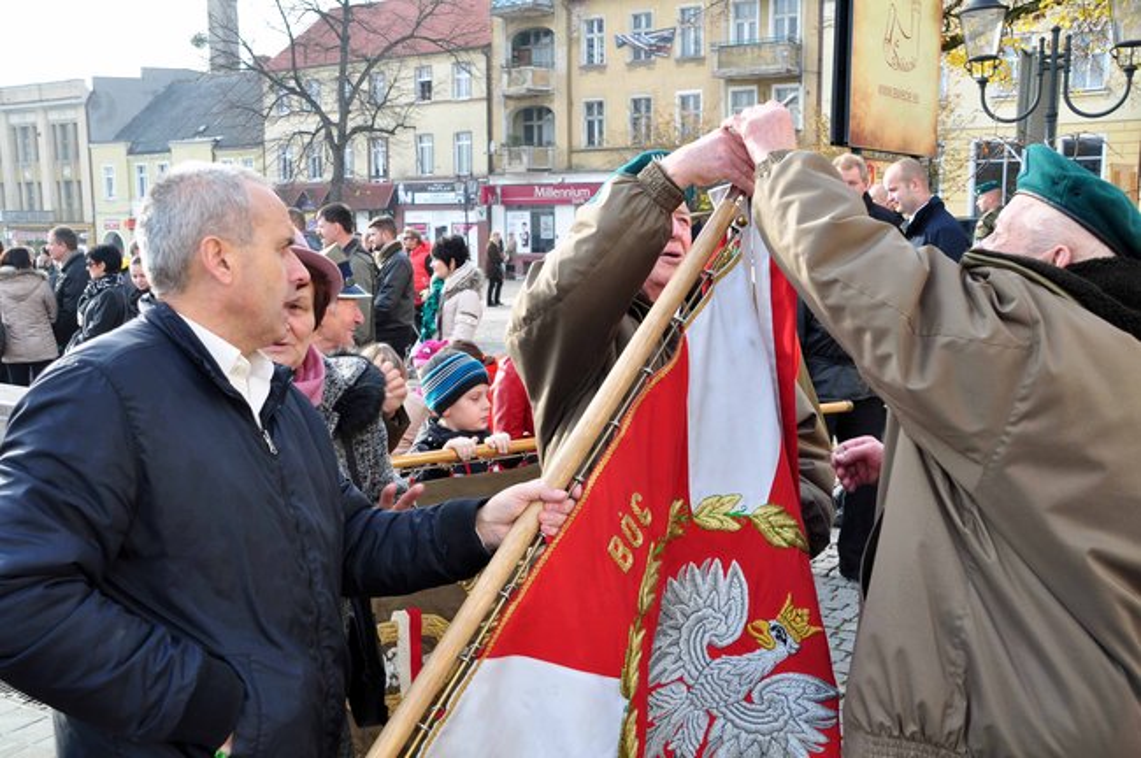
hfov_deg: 51.3
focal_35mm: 38
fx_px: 1187
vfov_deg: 35.4
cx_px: 570
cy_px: 379
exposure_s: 1/100
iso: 200
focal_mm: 25
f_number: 9
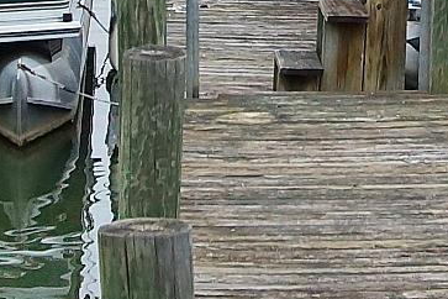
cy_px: -334
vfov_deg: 5.4
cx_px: 529
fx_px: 3086
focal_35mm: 248
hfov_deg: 8.2
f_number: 5.6
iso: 400
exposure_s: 1/800
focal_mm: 24
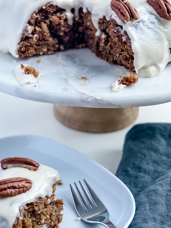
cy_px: 125
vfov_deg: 28.2
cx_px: 72
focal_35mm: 69
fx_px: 455
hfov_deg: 21.3
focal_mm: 6
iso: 160
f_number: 2
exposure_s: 1/40
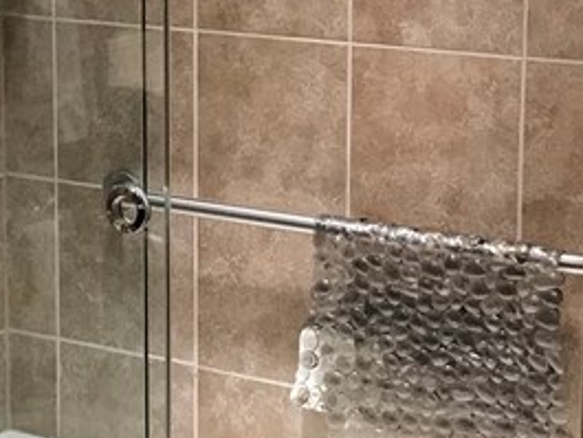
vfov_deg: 13.6
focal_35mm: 108
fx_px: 1820
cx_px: 185
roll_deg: -0.4
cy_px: 84
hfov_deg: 18.1
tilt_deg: -8.1
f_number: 1.8
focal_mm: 3.99
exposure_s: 1/17
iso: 40
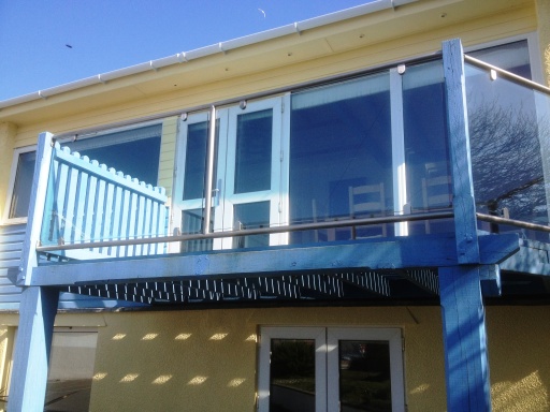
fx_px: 556
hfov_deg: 52.6
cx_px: 275
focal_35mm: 35
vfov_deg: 40.7
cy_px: 206
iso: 64
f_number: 2.4
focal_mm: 4.28
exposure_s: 1/968
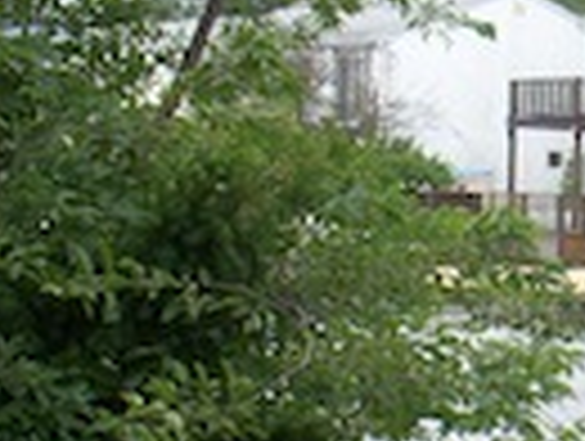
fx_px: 2963
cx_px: 922
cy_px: 531
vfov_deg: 8.4
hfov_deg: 10.8
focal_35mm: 175
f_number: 3.3
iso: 100
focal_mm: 6.3
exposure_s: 1/250
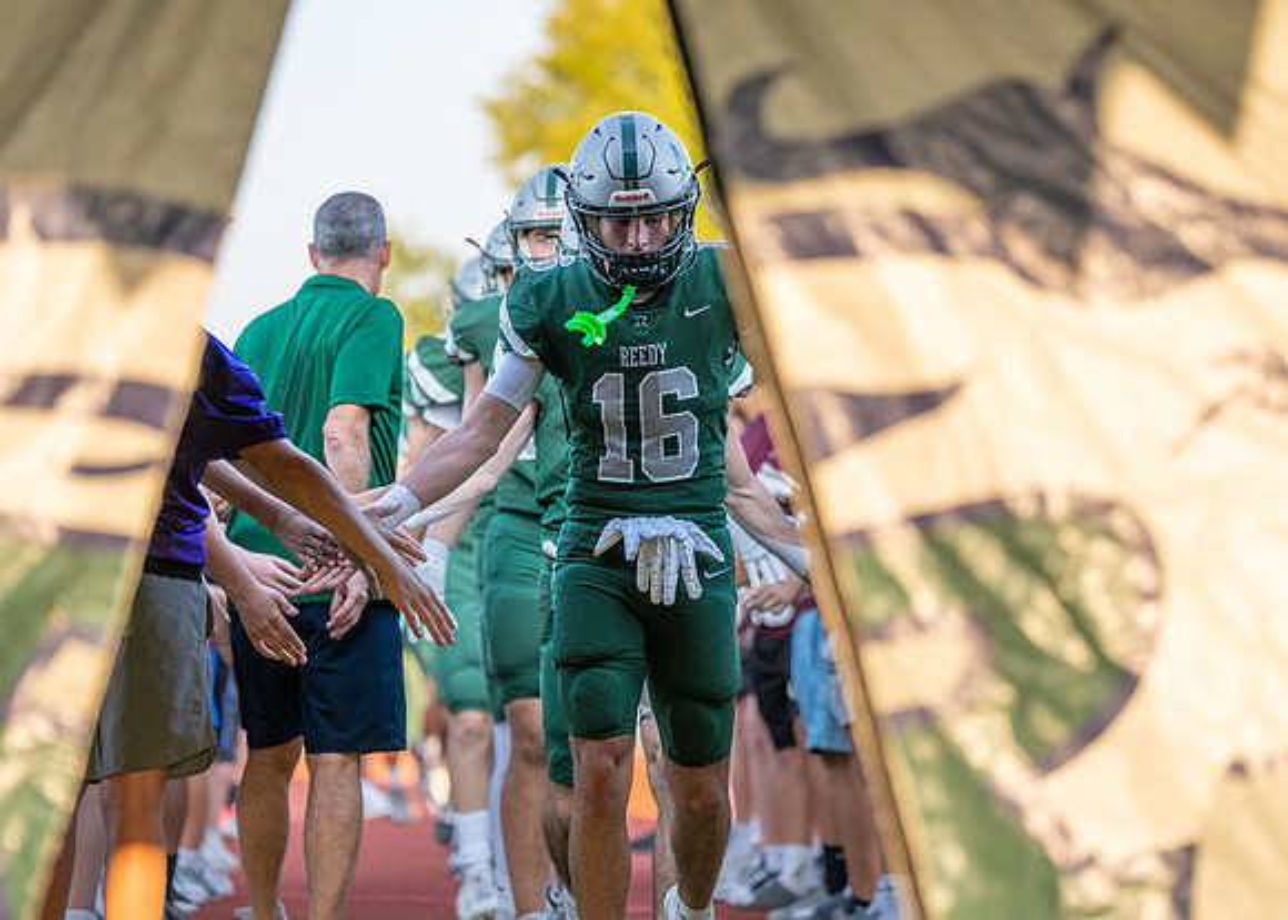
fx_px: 6741
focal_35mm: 184
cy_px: 399
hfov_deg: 10.9
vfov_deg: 7.8
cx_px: 646
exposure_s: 1/1000
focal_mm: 152
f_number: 2.8
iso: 100
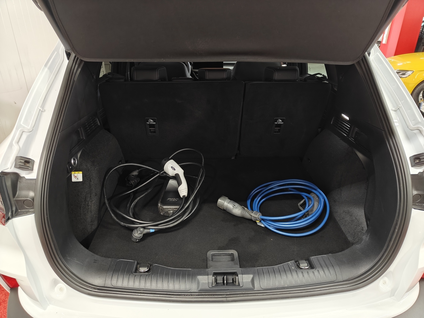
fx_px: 294
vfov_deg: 56.8
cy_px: 159
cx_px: 212
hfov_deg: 71.6
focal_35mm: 24
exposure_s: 1/50
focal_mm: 5.59
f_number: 1.8
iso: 160
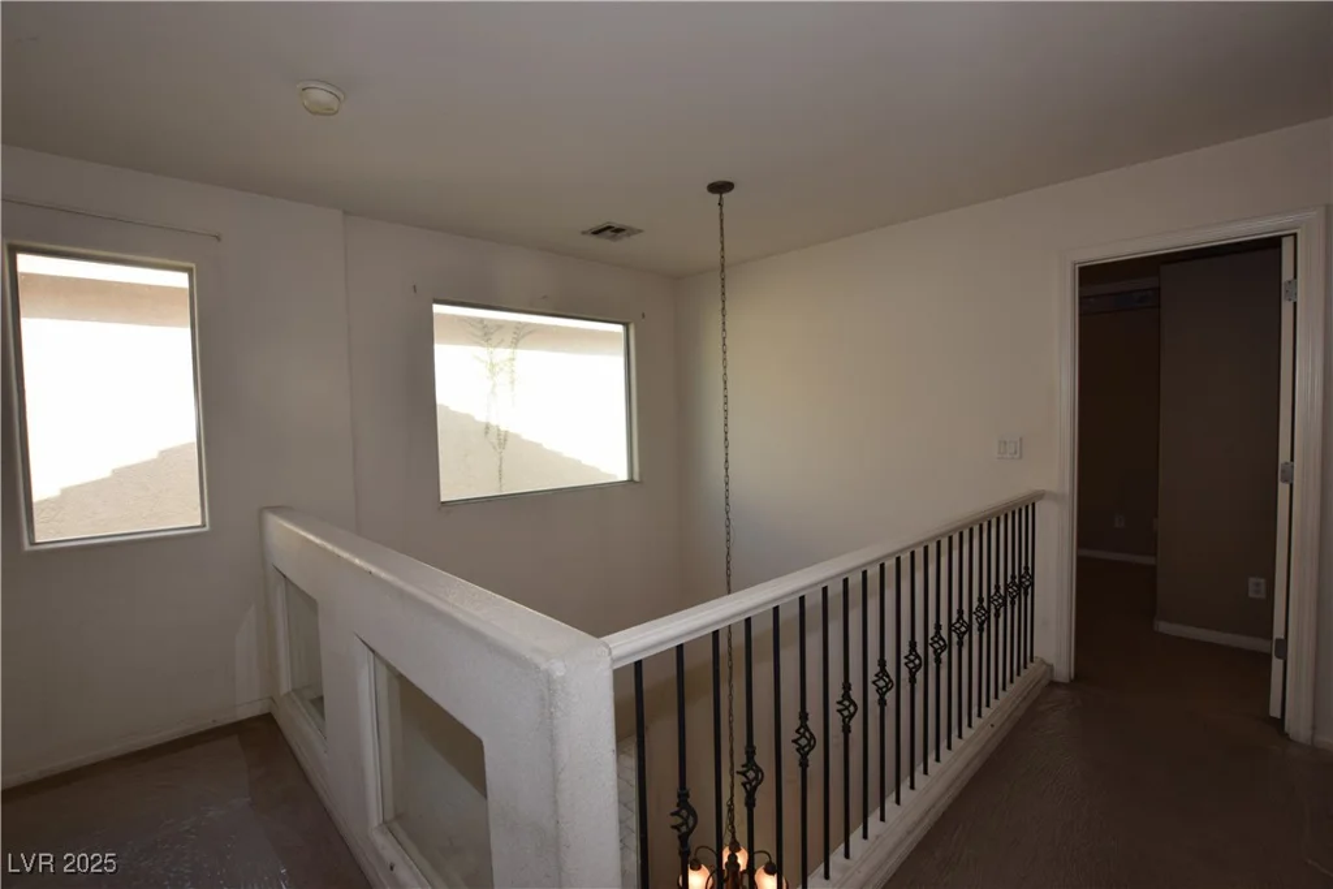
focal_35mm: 15
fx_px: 555
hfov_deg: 100.4
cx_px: 666
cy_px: 444
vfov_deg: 77.3
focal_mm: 10
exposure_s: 1/125
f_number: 5.6
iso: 140
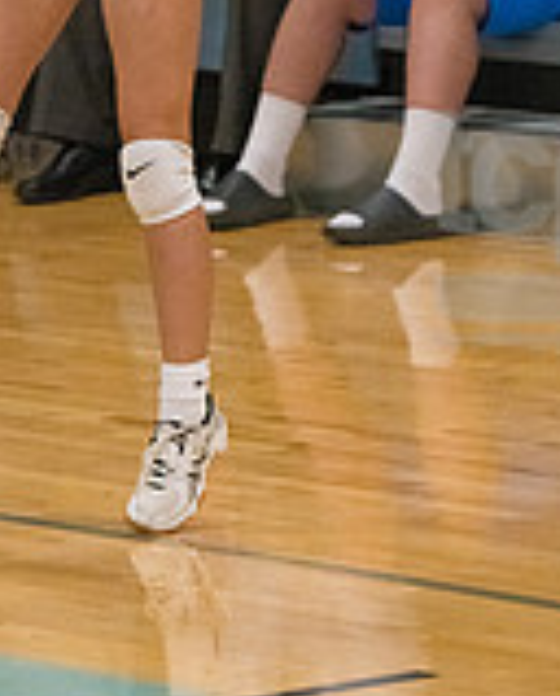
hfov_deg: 4.0
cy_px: -245
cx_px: 57
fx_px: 7925
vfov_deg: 5.0
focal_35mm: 384
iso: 6400
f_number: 4.5
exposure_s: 1/1000
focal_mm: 145
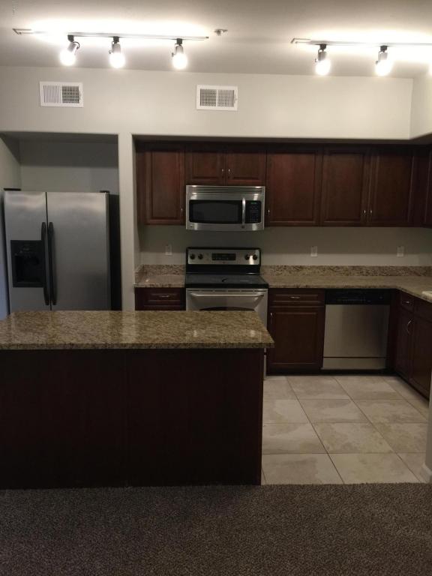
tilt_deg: -8.4
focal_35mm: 29
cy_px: 288
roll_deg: -0.7
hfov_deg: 48.2
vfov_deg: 61.7
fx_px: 483
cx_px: 216
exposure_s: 1/33
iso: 80
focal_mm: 4.15
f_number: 2.2
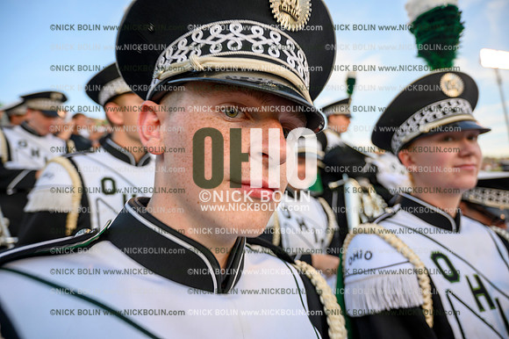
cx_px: 254
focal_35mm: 24
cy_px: 170
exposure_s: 1/50
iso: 100
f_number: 4
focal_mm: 24
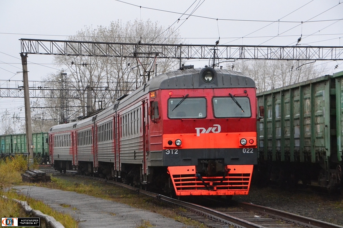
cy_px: 114
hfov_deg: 15.2
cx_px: 172
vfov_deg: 10.1
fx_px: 1285
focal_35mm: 135
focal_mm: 90
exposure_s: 1/160
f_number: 9
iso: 3200
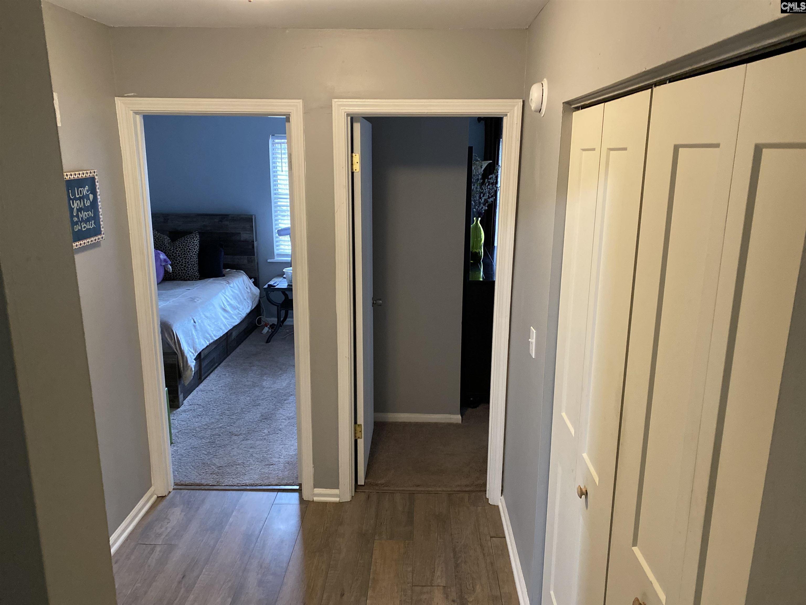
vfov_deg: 53.1
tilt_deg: -12.8
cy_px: 302
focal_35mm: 26
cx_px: 403
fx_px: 605
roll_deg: -0.6
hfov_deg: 67.3
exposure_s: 1/60
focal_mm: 4.25
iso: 500
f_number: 1.8
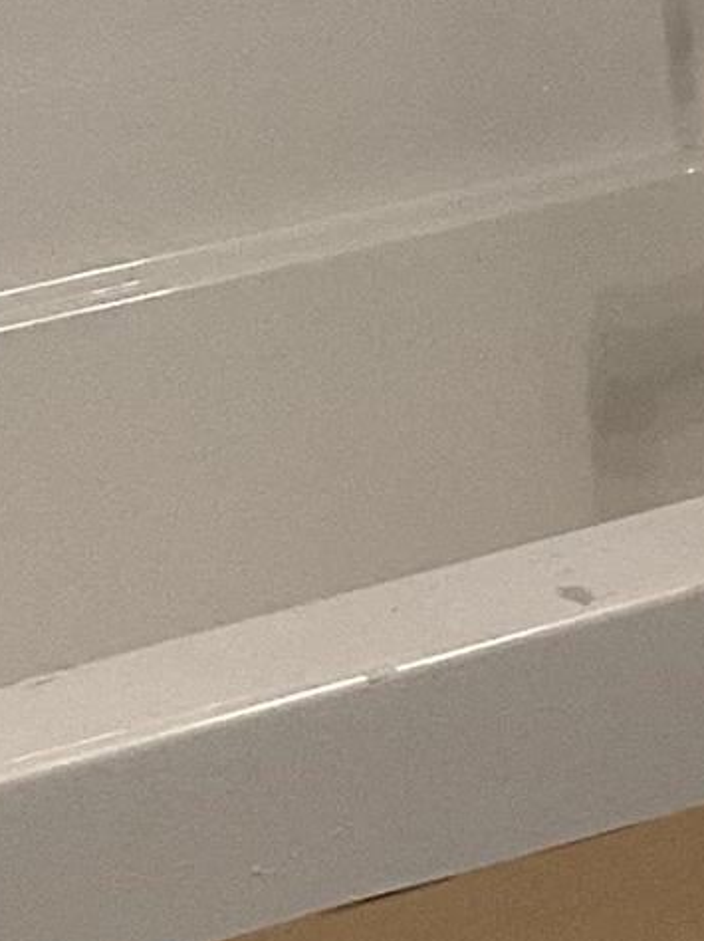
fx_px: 5103
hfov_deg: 7.3
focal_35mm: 188
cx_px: 1813
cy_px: -332
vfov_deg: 10.3
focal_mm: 3
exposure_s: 1/60
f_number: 1.8
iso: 80
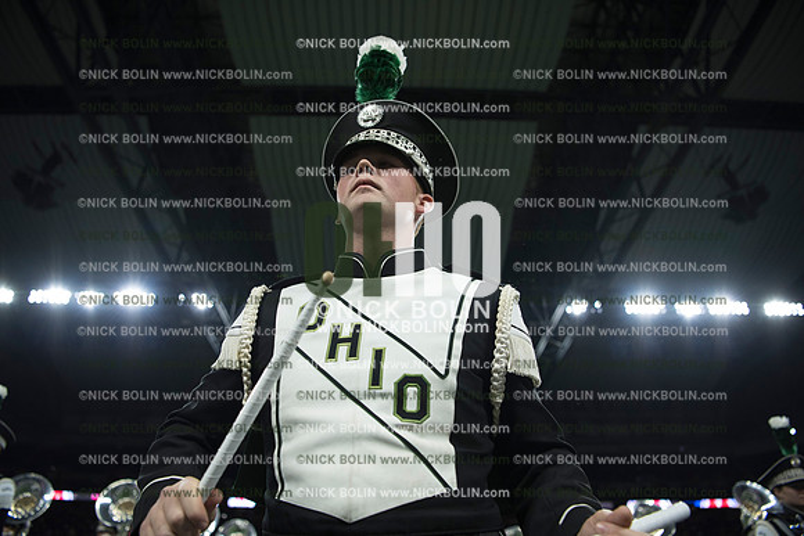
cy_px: 268
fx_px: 536
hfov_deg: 73.7
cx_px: 402
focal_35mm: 24
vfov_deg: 53.2
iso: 1250
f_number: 2.8
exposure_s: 1/1250
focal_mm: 24
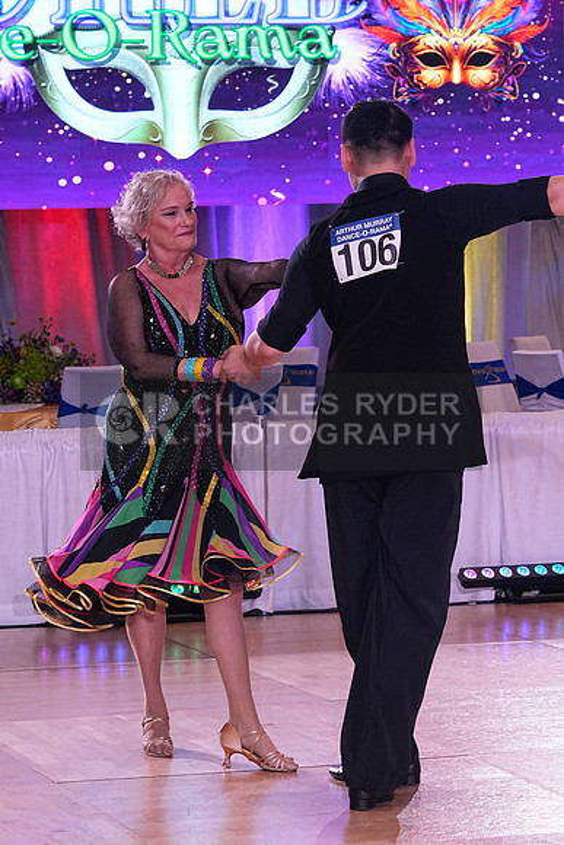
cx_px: 282
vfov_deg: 14.9
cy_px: 422
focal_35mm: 138
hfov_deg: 9.9
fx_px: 3241
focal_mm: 92
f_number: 8
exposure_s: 1/250
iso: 2500
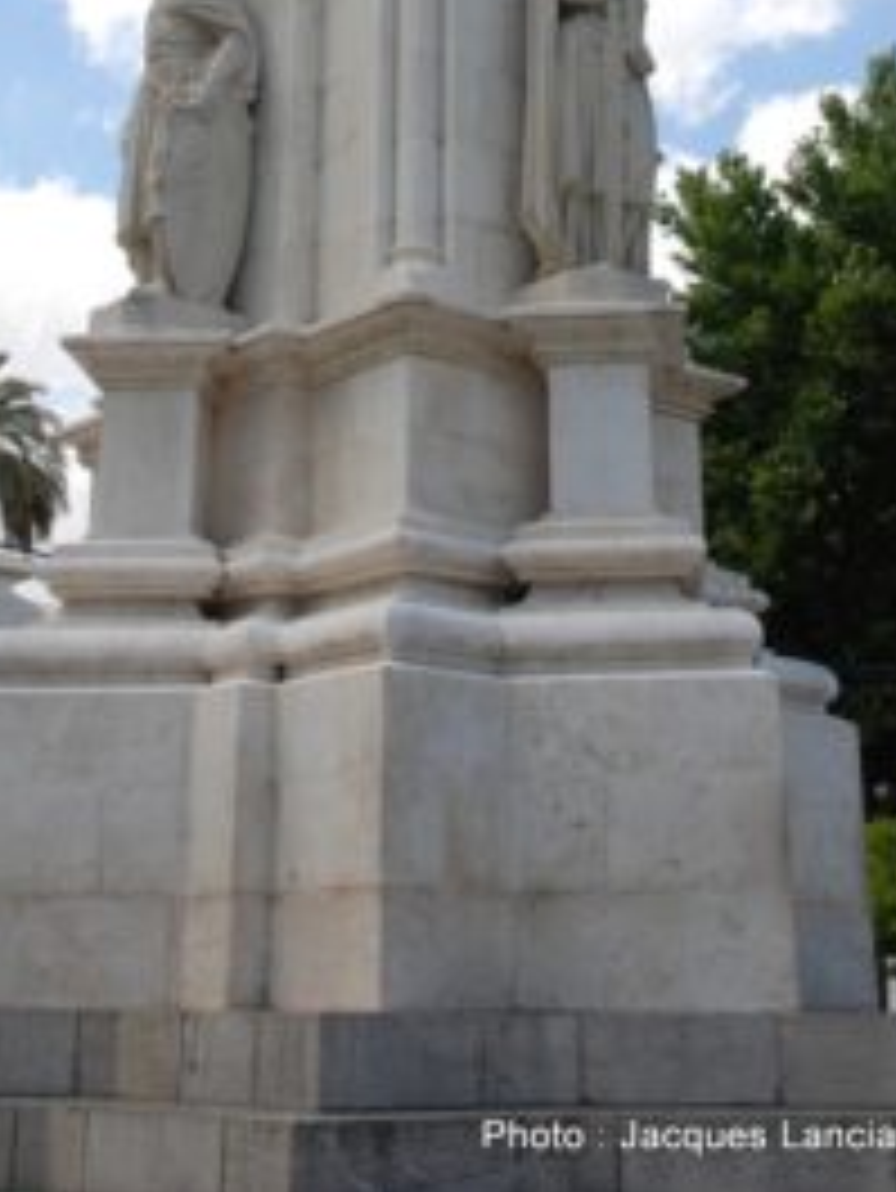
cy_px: 76
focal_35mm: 49
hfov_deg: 29.7
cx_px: 425
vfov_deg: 36.1
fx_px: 1690
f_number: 7.1
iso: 100
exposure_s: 1/200
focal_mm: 18
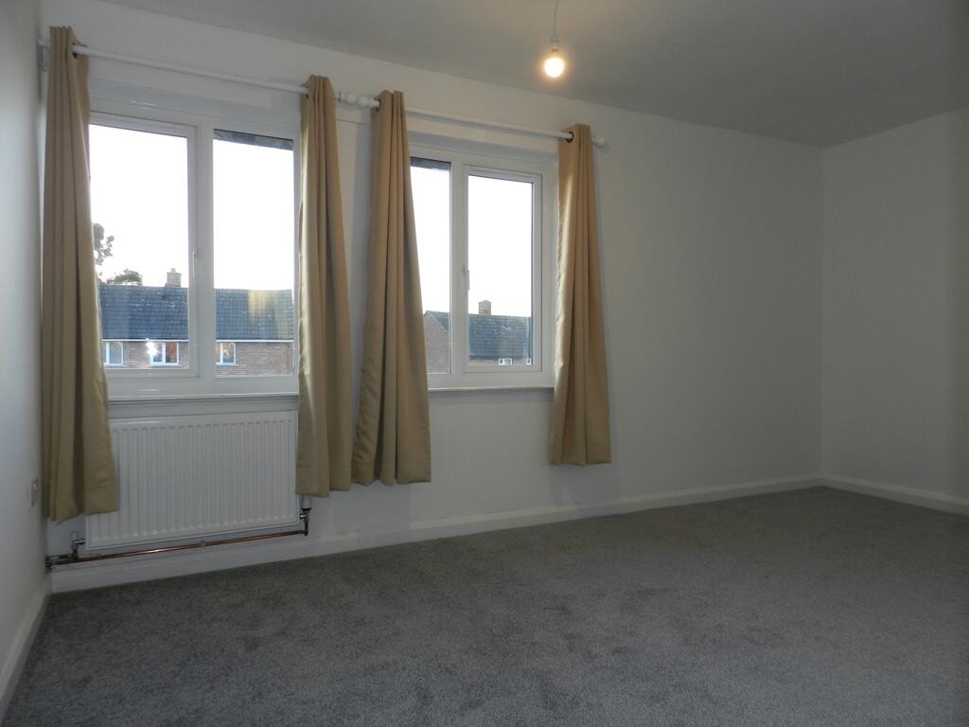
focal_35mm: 23
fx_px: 644
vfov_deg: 58.9
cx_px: 484
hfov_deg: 73.9
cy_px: 364
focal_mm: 4
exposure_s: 1/50
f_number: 3.4
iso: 160
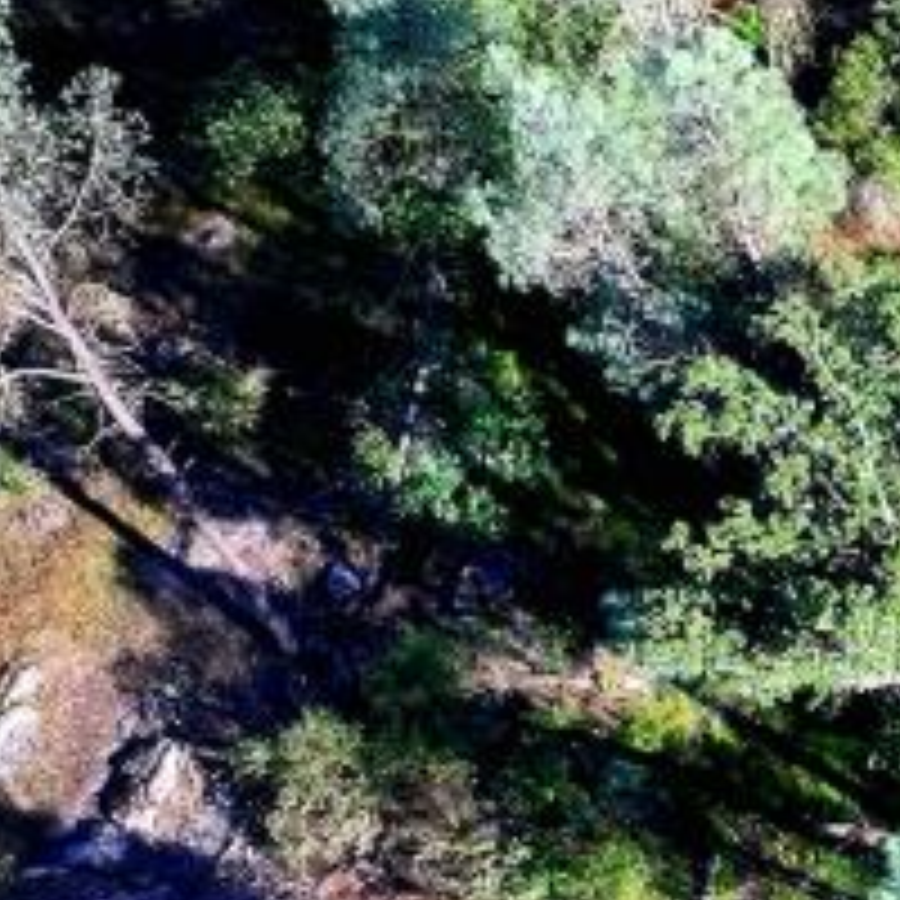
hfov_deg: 10.2
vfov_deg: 10.8
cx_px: 1760
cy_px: 1150
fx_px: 4677
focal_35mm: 159
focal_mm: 12.29
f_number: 2.8
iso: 100
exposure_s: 1/80
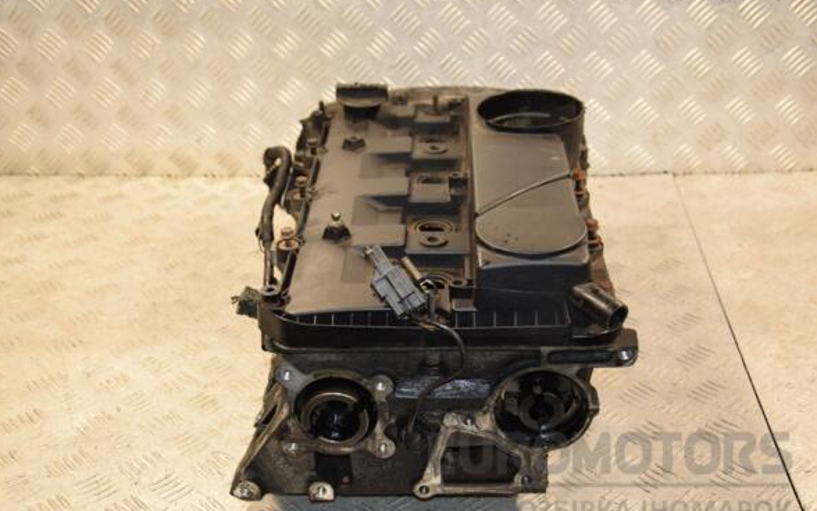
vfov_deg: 24.4
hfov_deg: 38.2
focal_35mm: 53
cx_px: 402
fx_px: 1181
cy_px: 268
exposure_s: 1/125
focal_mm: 34
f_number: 5
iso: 800
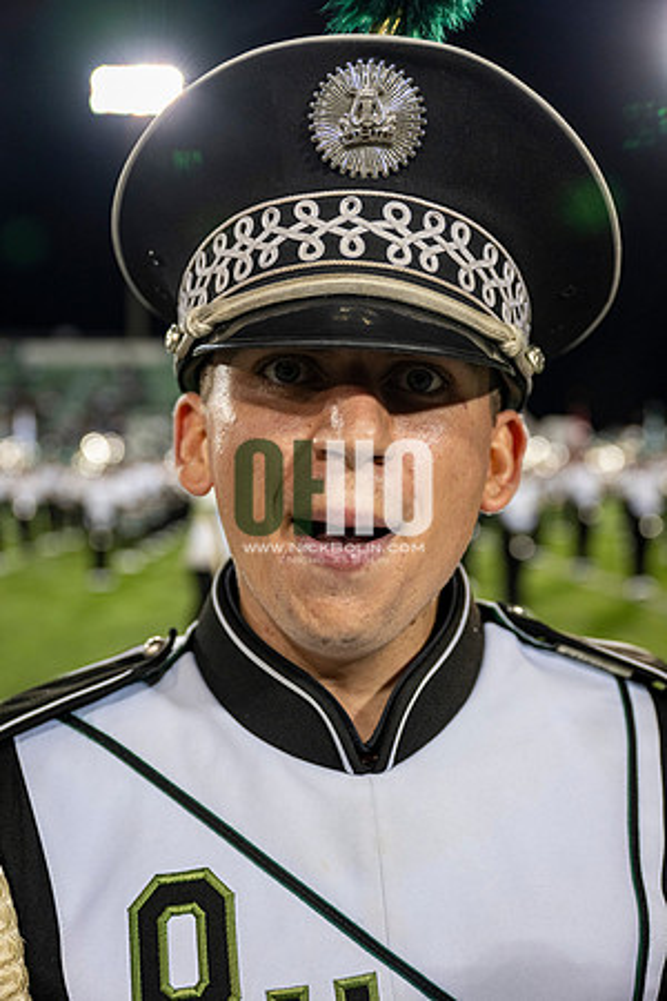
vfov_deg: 50.7
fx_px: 1056
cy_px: 500
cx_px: 334
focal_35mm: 38
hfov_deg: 35.1
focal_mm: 38
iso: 1250
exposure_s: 1/500
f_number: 3.2
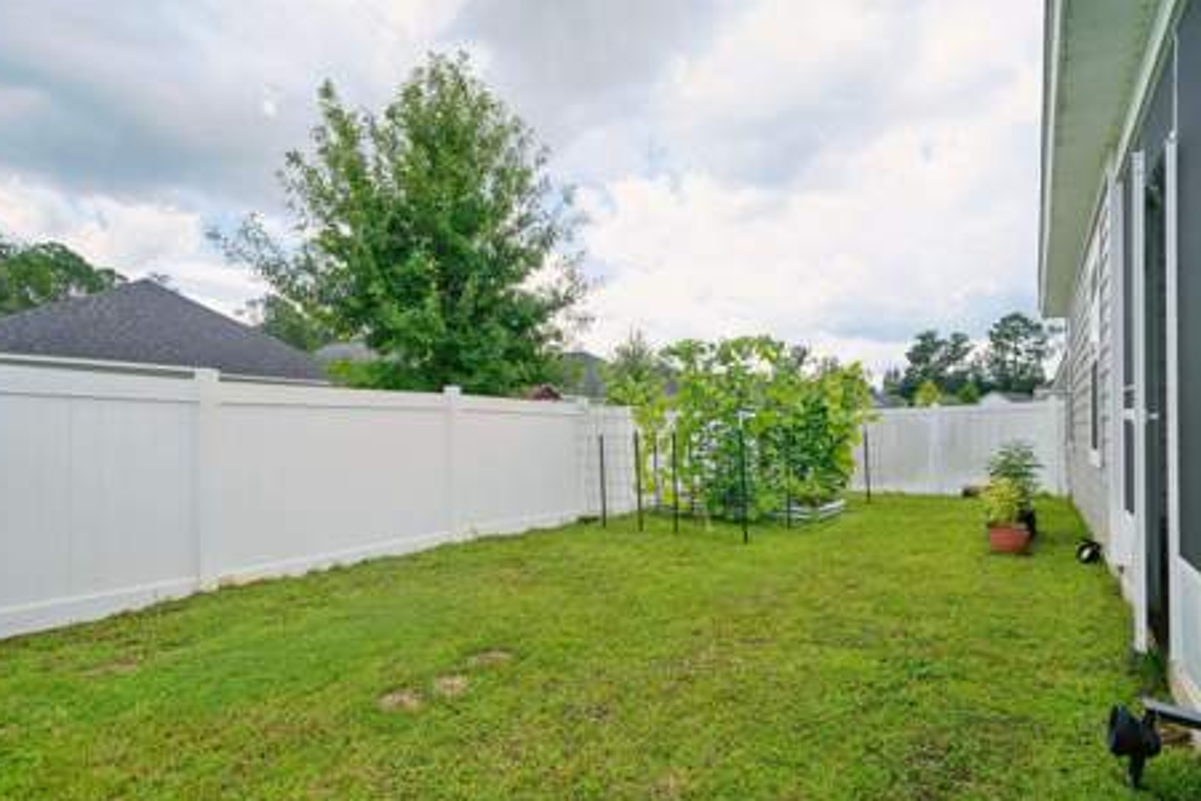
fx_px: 534
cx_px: 606
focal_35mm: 16
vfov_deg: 73.7
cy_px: 425
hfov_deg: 96.7
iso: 100
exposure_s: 1/200
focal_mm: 15
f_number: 4
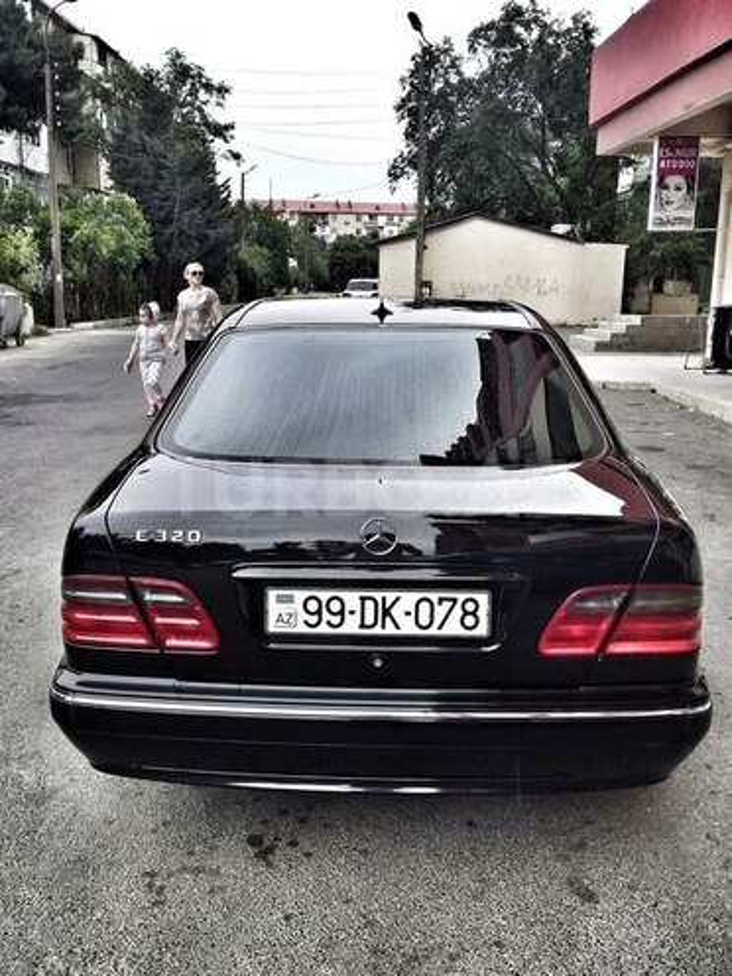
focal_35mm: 31
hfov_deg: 45.4
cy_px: 488
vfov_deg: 58.4
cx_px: 366
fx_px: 874
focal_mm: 3.3
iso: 40
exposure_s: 1/194
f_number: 2.2
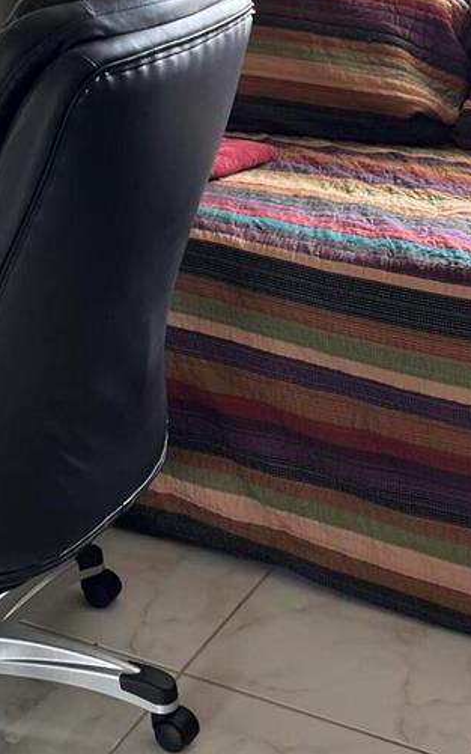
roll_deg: +4.0
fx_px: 1356
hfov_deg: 19.6
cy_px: 214
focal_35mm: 66
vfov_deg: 30.7
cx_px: 119
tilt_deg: -17.1
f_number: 1.6
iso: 125
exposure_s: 1/121
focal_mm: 5.1
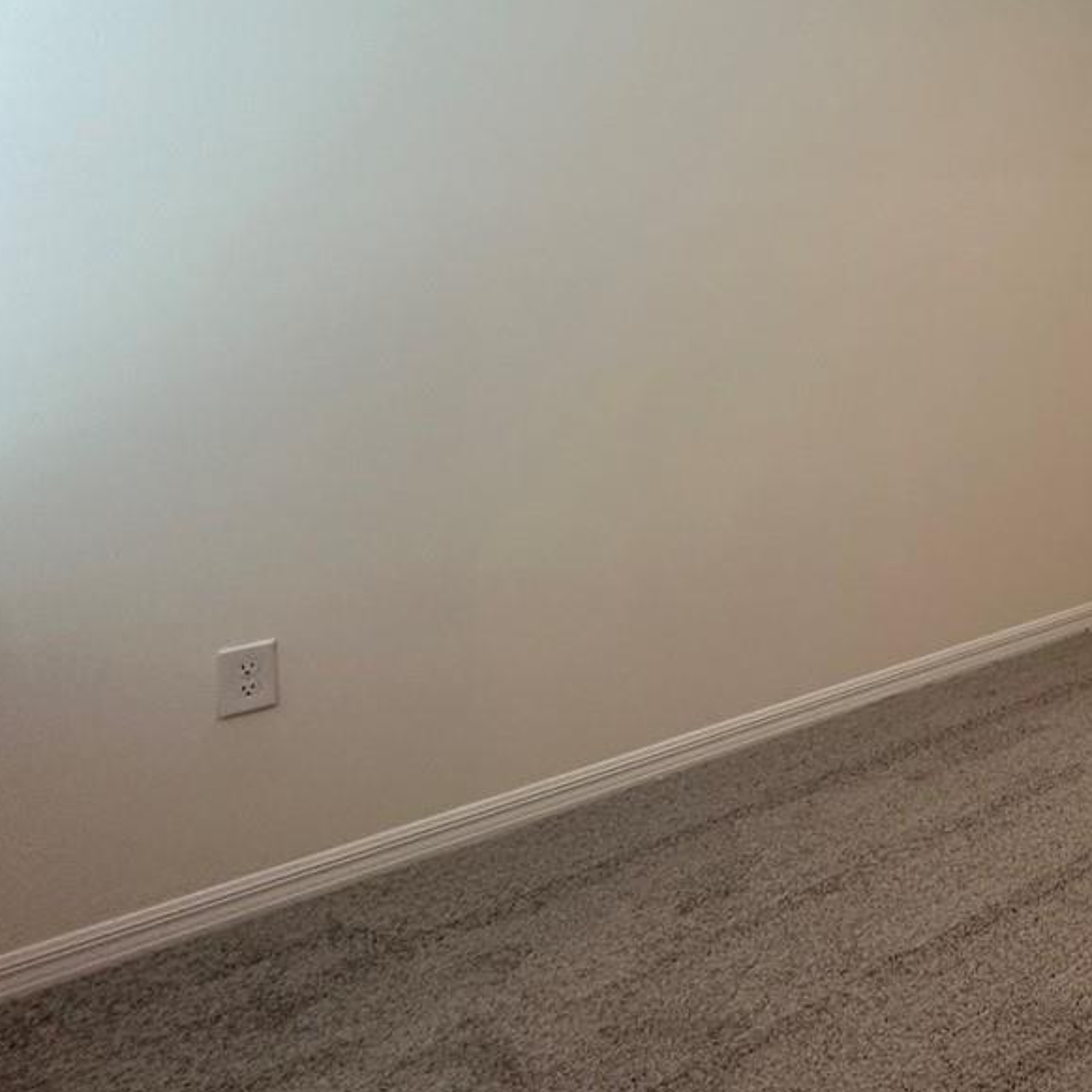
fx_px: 1213
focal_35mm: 34
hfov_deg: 37.8
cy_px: 218
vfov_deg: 45.9
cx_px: 1278
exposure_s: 1/60
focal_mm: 2.22
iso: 160
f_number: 2.2
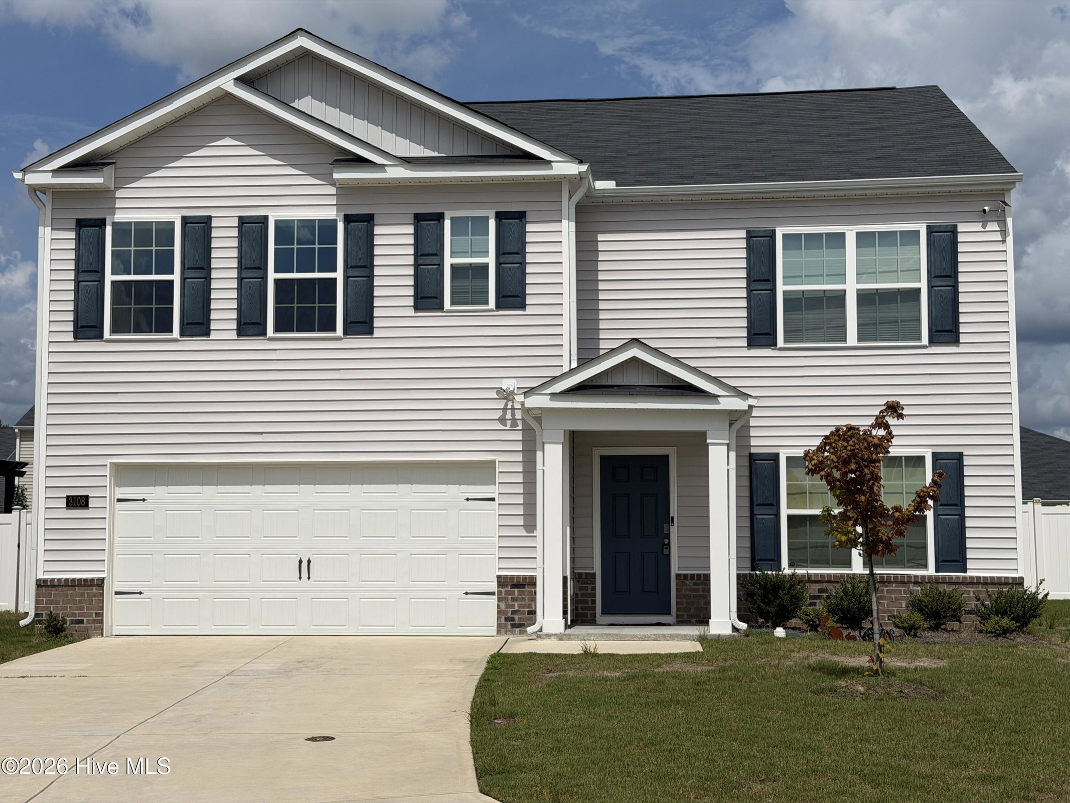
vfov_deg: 30.3
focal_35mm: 48
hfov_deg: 39.7
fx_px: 1484
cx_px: 535
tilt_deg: +4.8
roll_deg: -0.1
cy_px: 402
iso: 80
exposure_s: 1/20408
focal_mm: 6.76
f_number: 1.78
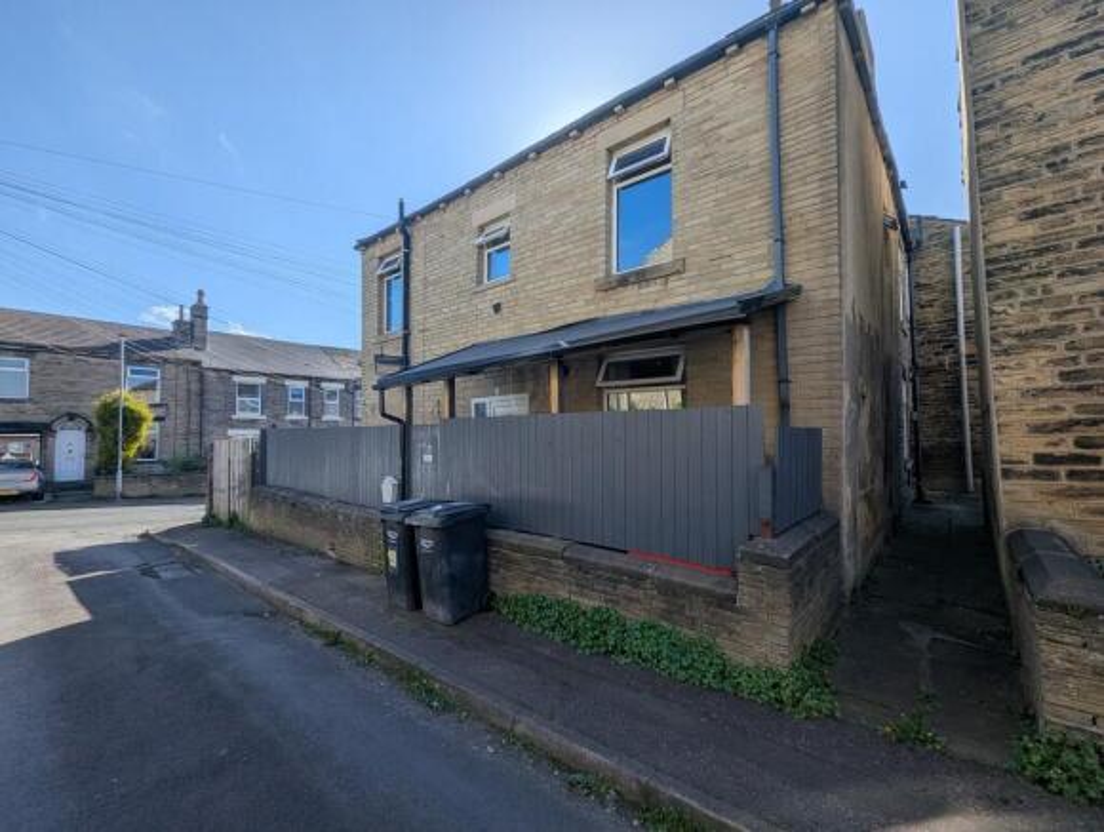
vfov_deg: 90.1
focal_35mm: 13
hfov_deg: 106.1
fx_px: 415
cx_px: 552
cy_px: 416
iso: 36
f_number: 2.2
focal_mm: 1.95
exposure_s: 1/1634
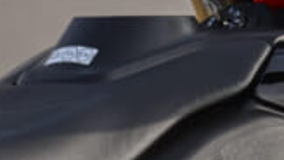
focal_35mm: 921
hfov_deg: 2.3
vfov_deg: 1.3
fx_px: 6931
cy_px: 71
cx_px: 251
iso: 125
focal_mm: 188
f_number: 4
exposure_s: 1/640
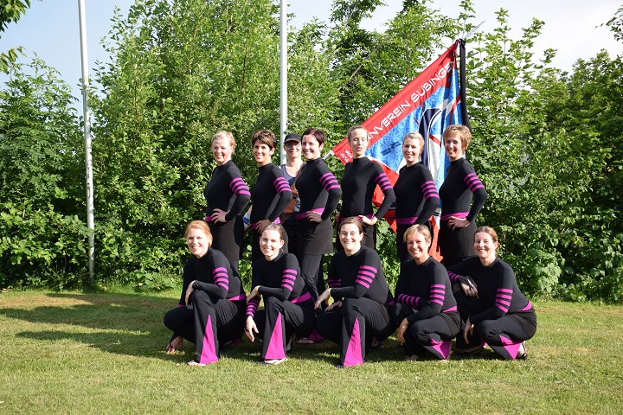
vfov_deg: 28.1
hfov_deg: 41.1
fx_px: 831
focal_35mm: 48
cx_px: 312
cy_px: 208
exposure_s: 1/1250
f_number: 5
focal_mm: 32
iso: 400
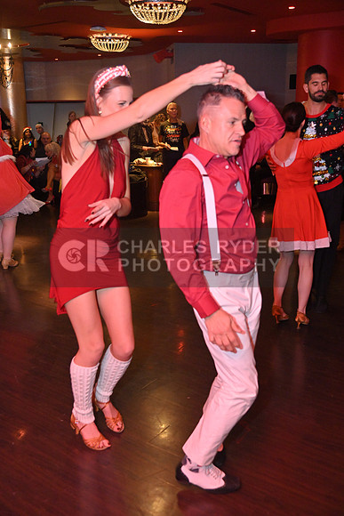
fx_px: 544
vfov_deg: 50.7
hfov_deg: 35.1
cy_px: 258
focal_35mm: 38
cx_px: 172
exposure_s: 1/100
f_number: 4
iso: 4000
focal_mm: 38
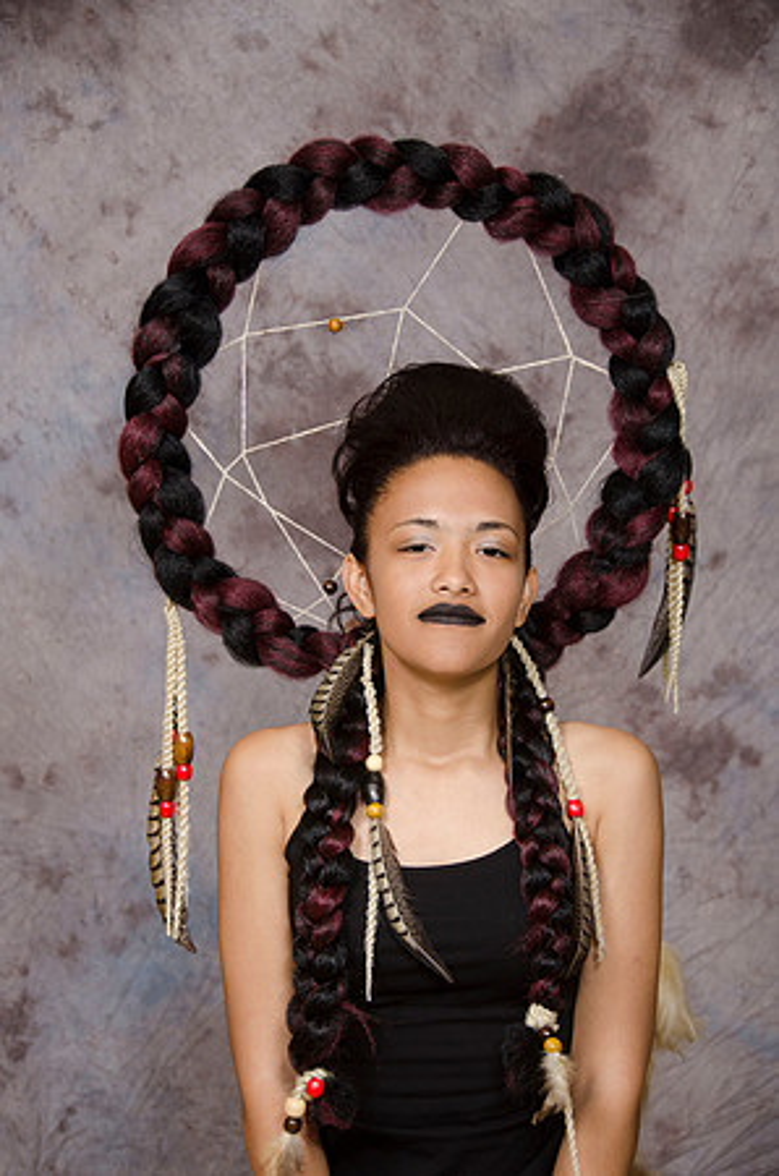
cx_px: 390
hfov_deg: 14.6
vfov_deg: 22.0
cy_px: 588
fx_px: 3032
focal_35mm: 93
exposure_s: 1/125
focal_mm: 62
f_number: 5.6
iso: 200
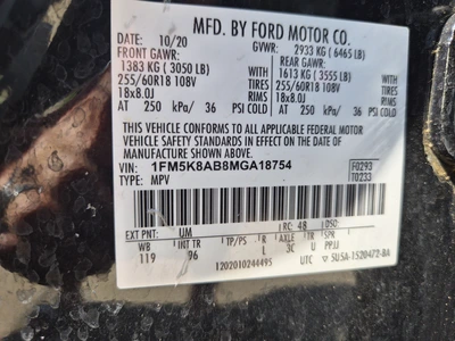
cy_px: 170
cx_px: 228
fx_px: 302
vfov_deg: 58.9
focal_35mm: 23
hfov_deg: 73.9
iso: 80
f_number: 1.8
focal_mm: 5.4
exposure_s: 1/1072
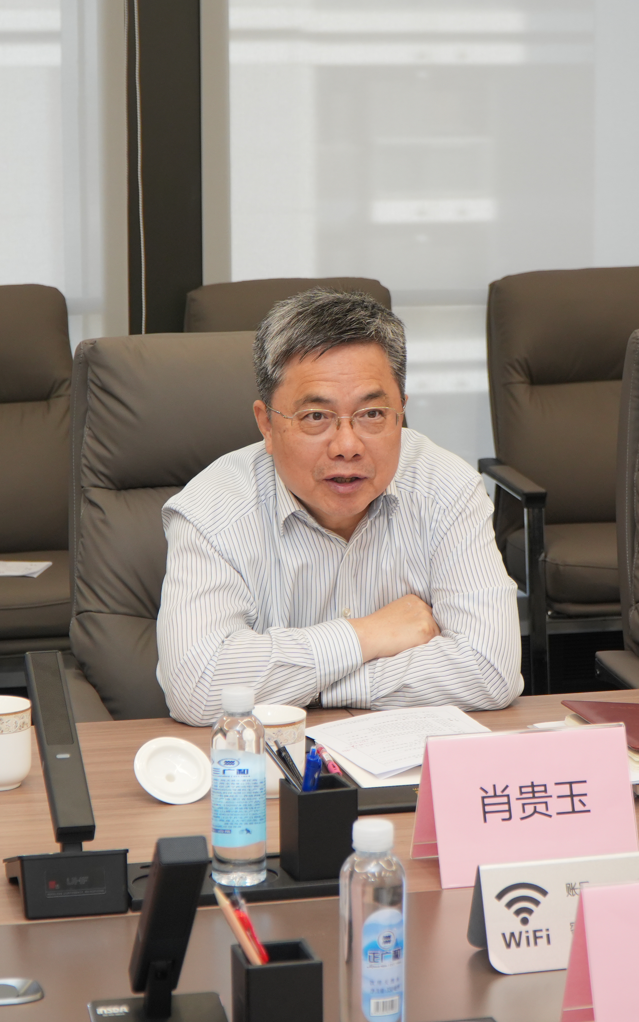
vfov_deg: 24.9
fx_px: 2313
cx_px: 342
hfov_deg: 15.7
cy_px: 512
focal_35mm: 83
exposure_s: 1/100
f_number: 4.5
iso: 400
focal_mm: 36
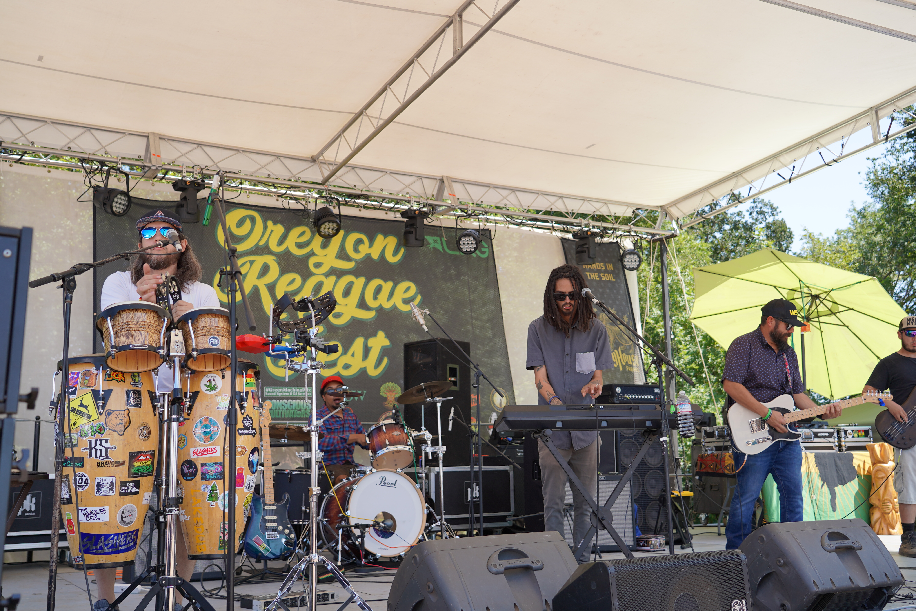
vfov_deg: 35.9
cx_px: 458
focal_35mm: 37
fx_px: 941
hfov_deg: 51.9
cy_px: 306
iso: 100
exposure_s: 1/250
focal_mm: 37
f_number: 4
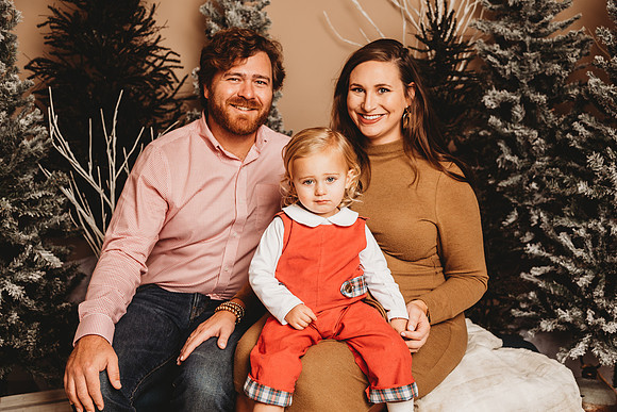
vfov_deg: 29.3
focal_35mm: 46
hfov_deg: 42.7
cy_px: 206
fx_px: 789
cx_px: 308
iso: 100
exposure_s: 1/160
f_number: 4
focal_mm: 46
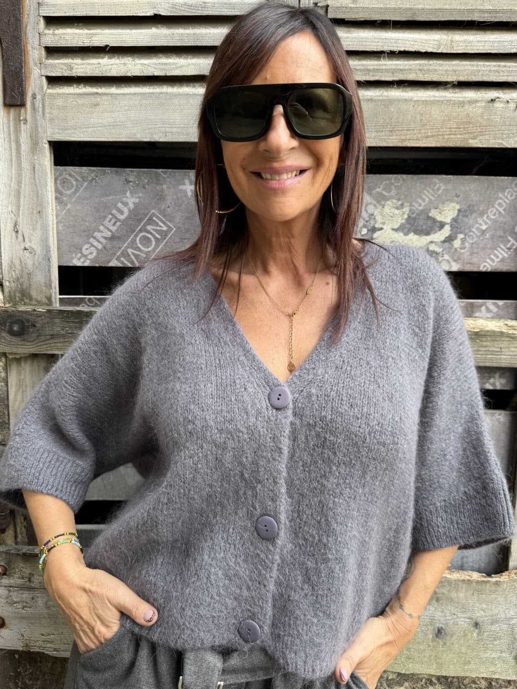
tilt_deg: -6.4
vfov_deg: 71.6
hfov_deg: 56.8
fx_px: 478
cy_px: 344
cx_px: 258
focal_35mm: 24
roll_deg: -0.6
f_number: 1.78
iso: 64
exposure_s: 1/121
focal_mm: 6.76
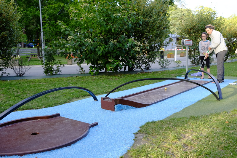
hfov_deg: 54.4
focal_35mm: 35
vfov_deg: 37.8
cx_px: 118
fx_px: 230
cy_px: 79
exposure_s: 1/240
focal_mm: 23
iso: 400
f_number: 4
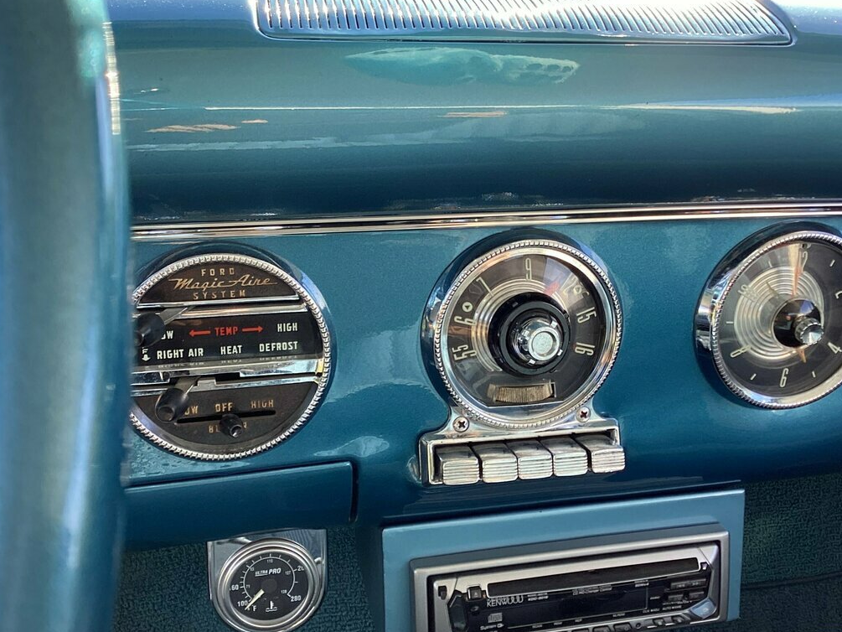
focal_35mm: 37
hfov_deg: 50.1
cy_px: 314
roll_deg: +0.1
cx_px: 449
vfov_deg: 38.7
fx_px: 900
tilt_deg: -15.1
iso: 40
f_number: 2.4
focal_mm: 3.3
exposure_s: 1/120
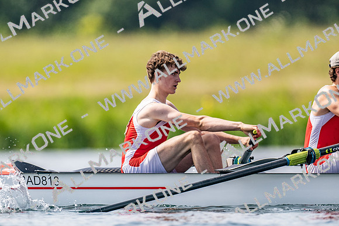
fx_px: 8470
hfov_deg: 2.3
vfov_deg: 1.5
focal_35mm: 900
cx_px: 170
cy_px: 113
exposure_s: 1/2500
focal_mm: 600
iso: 200
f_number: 4
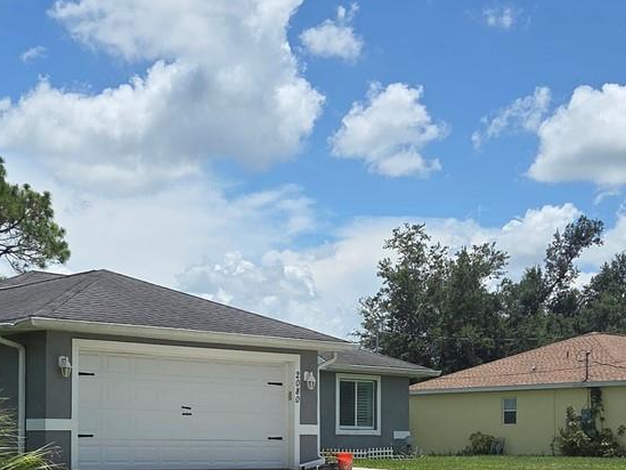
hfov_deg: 28.9
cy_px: 428
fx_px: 1212
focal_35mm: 67
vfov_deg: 21.4
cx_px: 262
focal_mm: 5.4
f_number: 1.8
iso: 80
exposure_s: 1/7599
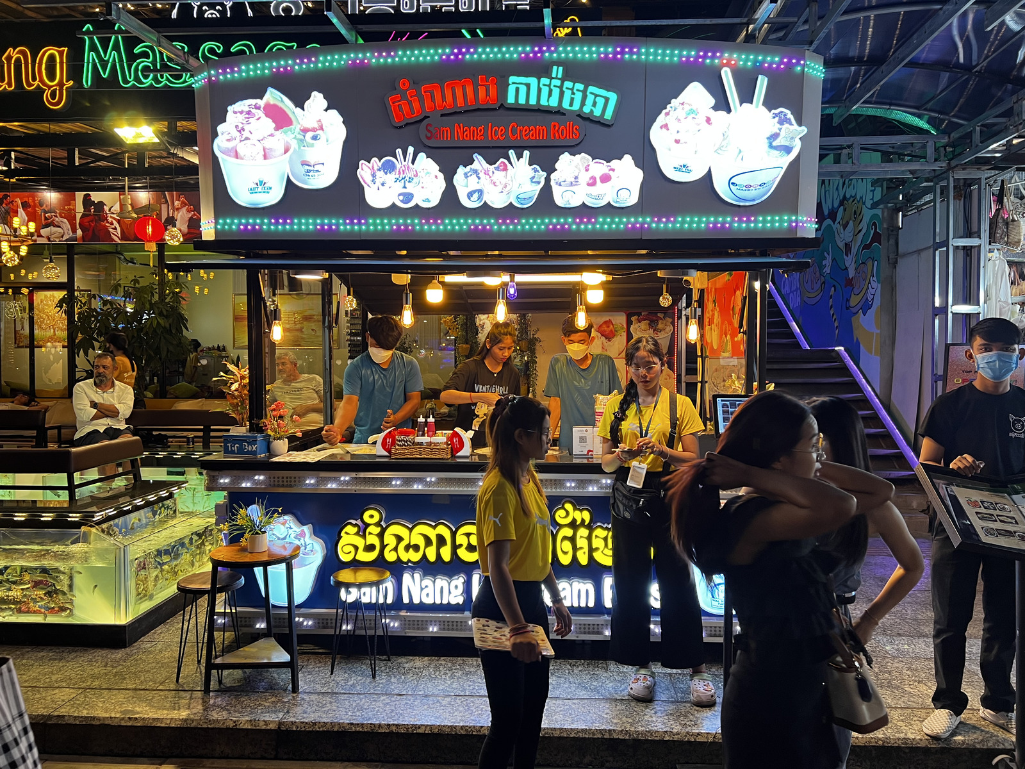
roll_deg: +0.2
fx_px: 770
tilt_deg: -1.6
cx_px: 512
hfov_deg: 67.3
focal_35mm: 26
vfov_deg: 53.1
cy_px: 384
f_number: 1.5
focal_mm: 5.7
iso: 80
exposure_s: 1/50
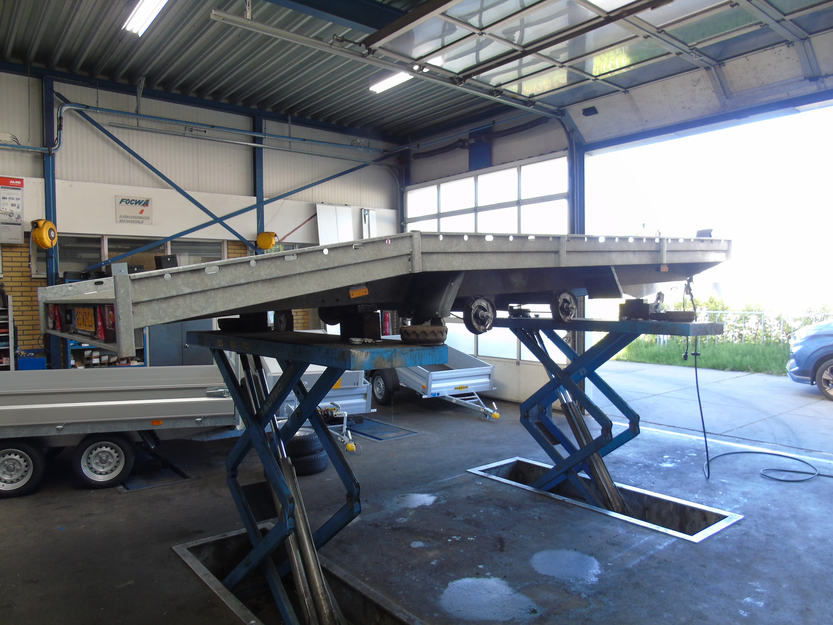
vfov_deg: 54.9
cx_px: 416
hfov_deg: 69.4
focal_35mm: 25
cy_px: 312
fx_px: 602
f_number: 3.4
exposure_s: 1/30
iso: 100
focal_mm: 4.4
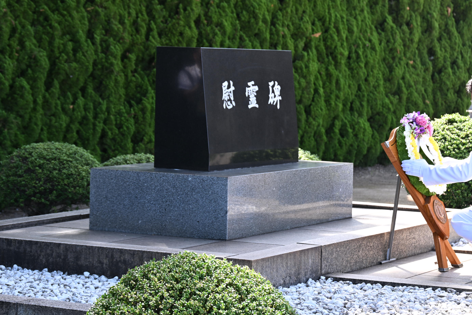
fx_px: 1482
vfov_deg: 12.1
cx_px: 311
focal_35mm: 113
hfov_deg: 18.1
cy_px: 145
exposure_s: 1/60
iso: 100
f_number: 6
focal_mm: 76
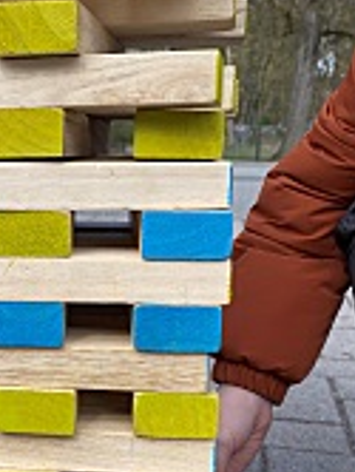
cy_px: 310
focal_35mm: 58
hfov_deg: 24.3
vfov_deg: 32.9
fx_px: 791
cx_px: 14
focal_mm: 4.25
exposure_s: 1/912
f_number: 1.8
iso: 32
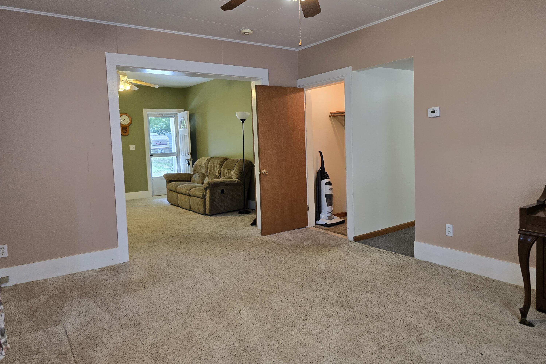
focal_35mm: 24
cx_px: 273
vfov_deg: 53.0
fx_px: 364
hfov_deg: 73.7
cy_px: 163
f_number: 1.7
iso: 200
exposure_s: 1/120
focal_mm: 6.3
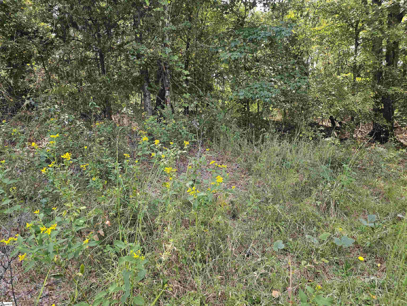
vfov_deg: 58.9
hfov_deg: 73.9
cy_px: 153
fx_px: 270
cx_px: 204
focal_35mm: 23
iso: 20
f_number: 1.7
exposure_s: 1/120
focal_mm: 6.3
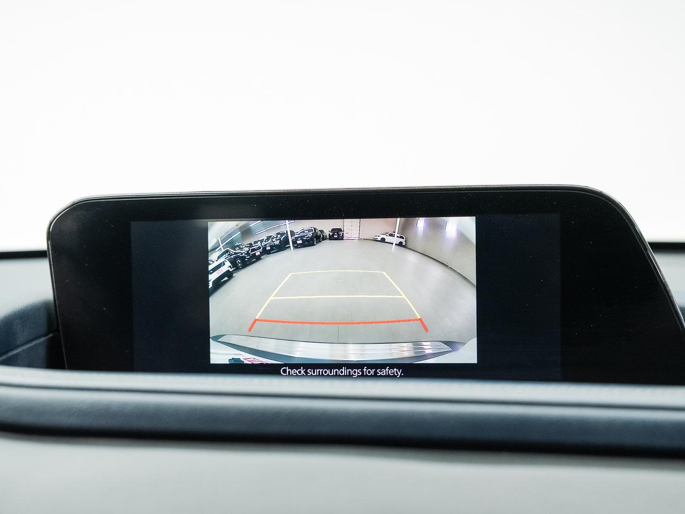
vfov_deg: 30.1
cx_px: 342
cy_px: 283
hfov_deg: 39.5
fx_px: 954
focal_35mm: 48
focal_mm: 39.3
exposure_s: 1/40
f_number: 3.5
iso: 1000
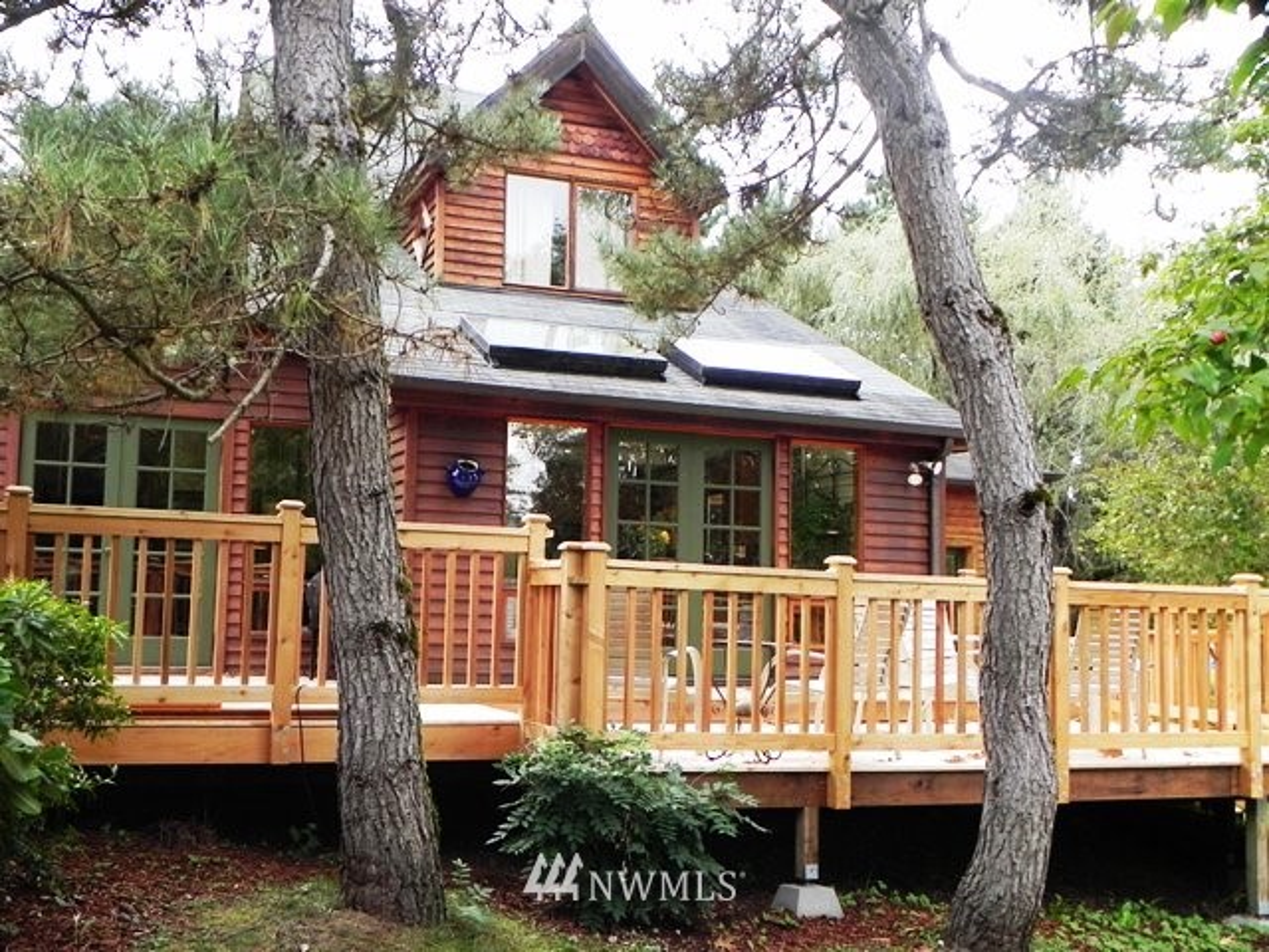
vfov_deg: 38.7
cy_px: 476
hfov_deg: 50.1
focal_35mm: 37
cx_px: 634
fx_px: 1356
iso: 160
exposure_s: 1/101
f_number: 3.5
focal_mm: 6.6
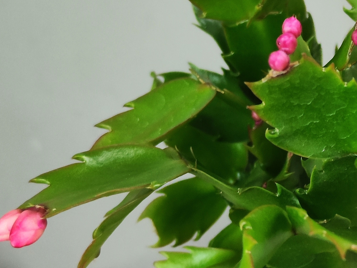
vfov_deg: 23.3
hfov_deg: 29.1
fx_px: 650
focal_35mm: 63
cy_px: 143
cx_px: 339
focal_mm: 7.01
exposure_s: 1/67.1
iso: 1400
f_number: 1.69
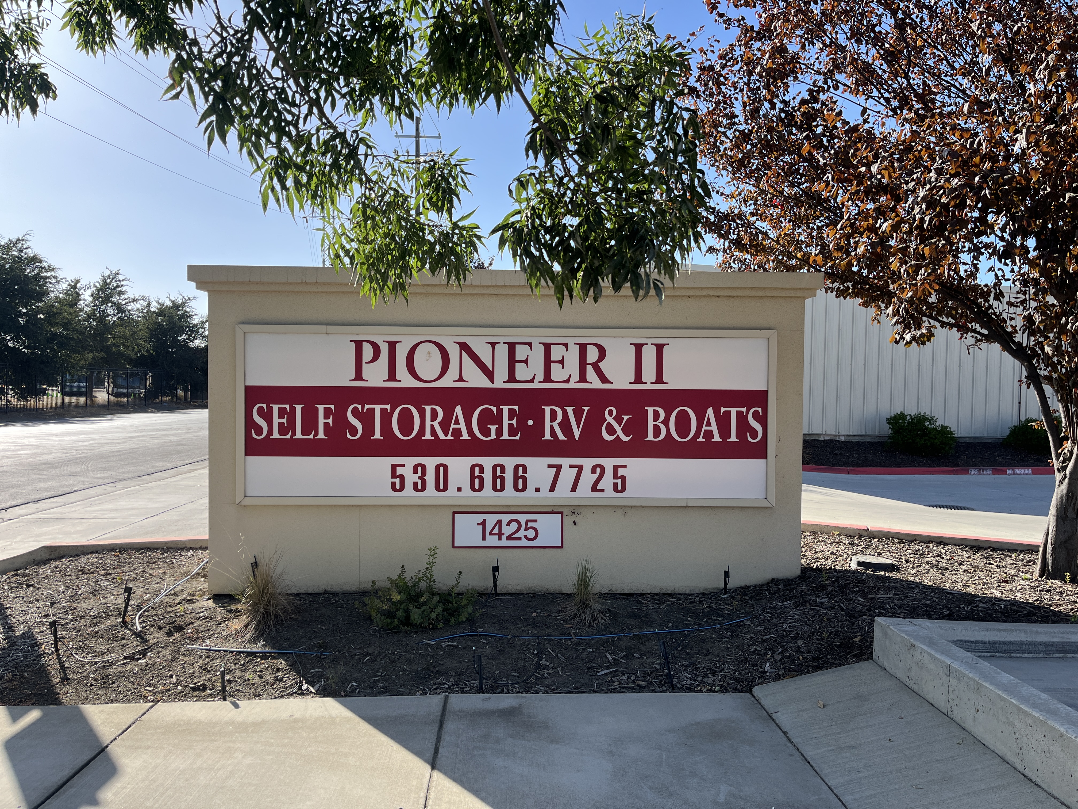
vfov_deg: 53.1
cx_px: 539
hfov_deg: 67.3
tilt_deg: -0.2
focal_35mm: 26
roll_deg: -0.5
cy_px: 404
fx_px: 810
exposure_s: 1/1600
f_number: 1.6
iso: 50
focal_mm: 5.1
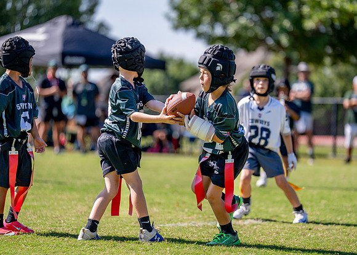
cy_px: 128
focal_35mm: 172
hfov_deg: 11.7
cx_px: 197
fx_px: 1747
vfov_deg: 8.3
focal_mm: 159
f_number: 2.8
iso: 250
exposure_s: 1/3200
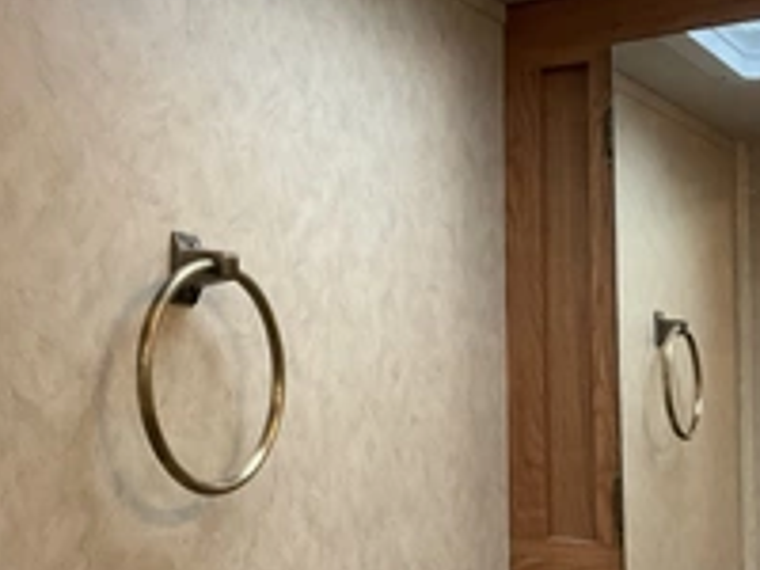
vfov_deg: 25.2
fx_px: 1273
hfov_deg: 33.0
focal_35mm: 58
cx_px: 262
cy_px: 281
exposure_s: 1/60
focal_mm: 3
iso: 100
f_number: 1.8
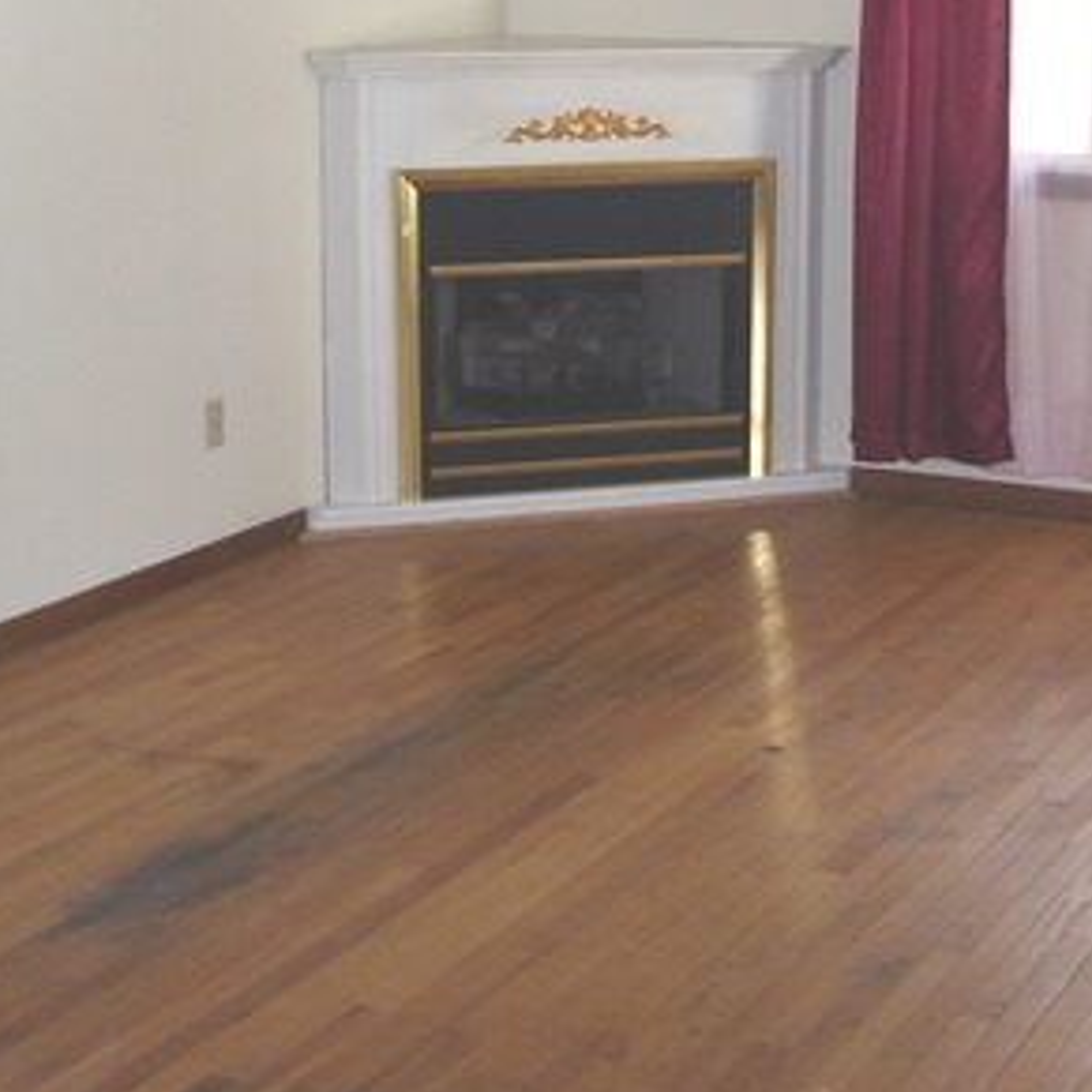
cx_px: 762
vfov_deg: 23.7
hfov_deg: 23.8
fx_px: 2570
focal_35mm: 72
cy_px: 266
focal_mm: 6
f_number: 2.7
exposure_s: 1/60
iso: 80
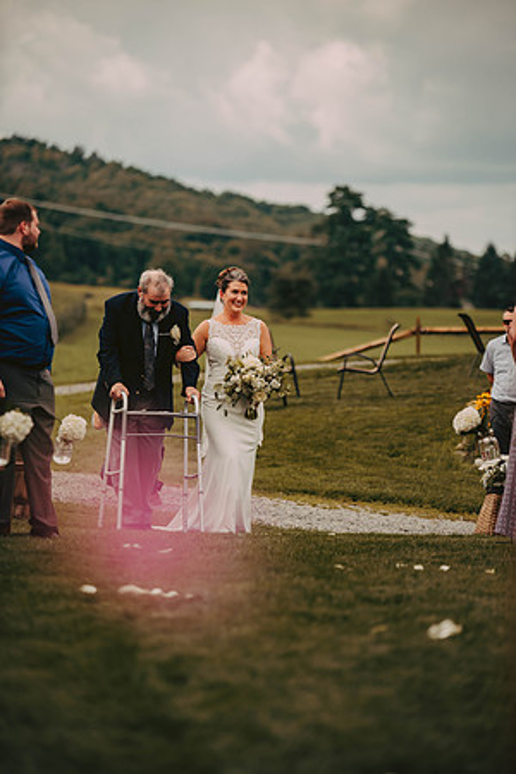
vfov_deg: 13.7
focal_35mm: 150
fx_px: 3225
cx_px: 258
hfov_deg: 9.1
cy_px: 387
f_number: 2.8
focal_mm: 150
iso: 200
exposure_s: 1/2000
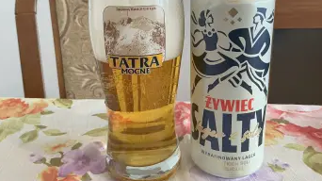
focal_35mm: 37
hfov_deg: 54.0
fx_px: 316
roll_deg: +2.0
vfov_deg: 31.7
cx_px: 161
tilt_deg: -15.1
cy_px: 62
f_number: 1.8
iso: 125
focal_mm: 3
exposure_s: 1/60
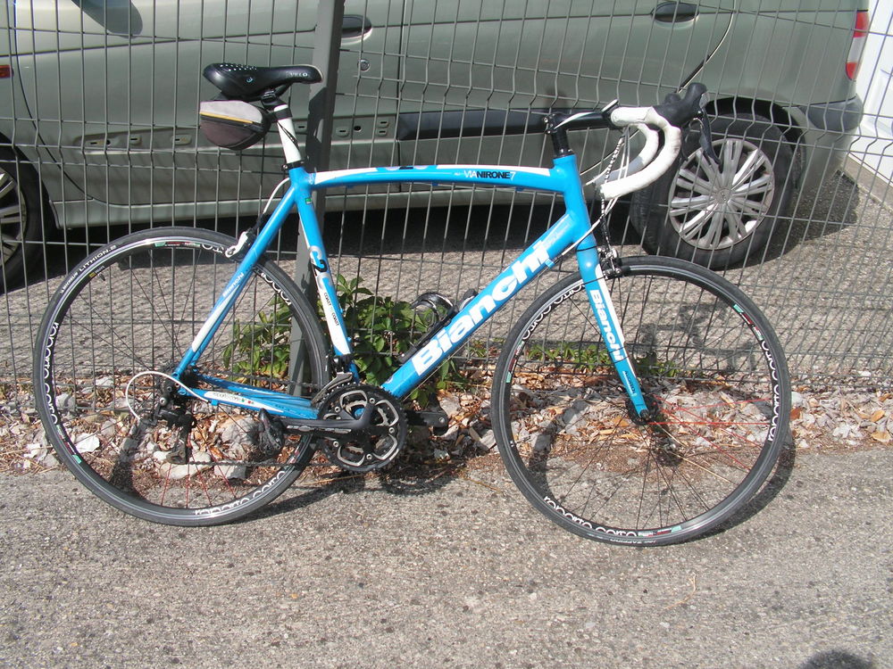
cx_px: 446
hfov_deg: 51.4
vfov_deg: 39.7
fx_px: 929
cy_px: 334
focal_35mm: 36
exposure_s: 1/400
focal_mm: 6
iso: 50
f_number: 4.8
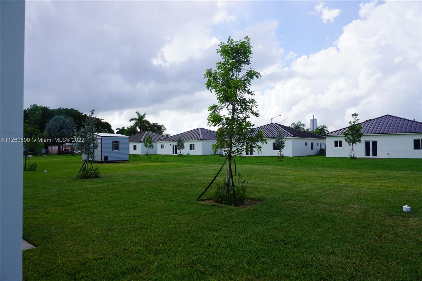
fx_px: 281
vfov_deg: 53.1
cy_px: 140
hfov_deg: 73.8
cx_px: 211
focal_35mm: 24
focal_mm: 16
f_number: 9
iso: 100
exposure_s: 1/125
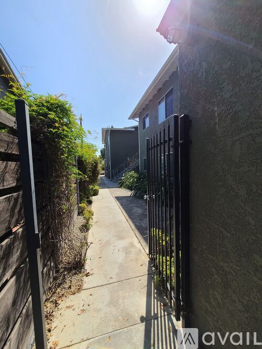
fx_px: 131
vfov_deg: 106.2
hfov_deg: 89.9
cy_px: 174
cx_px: 131
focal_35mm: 13
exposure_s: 1/1736
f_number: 2.2
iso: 50
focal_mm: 2.2
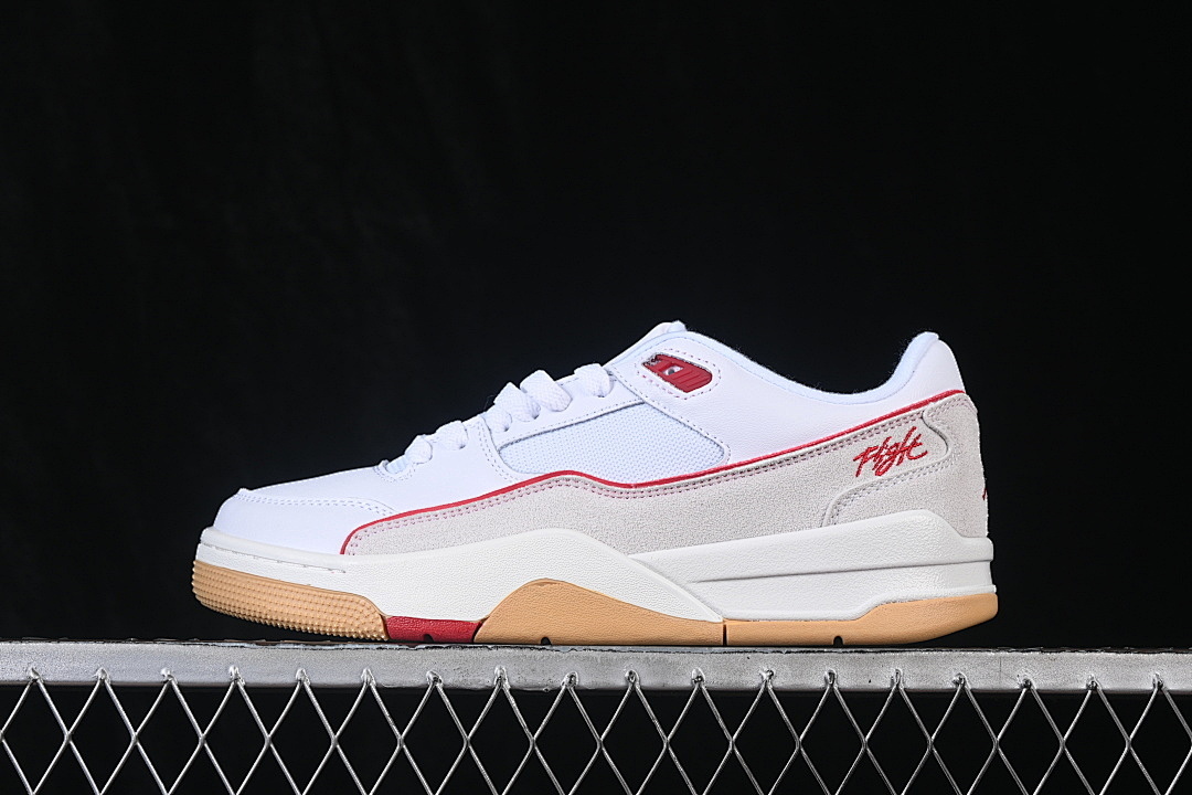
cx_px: 596
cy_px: 398
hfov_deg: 27.0
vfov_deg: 18.2
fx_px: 2483
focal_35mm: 75
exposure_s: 1/80
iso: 160
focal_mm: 50
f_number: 8
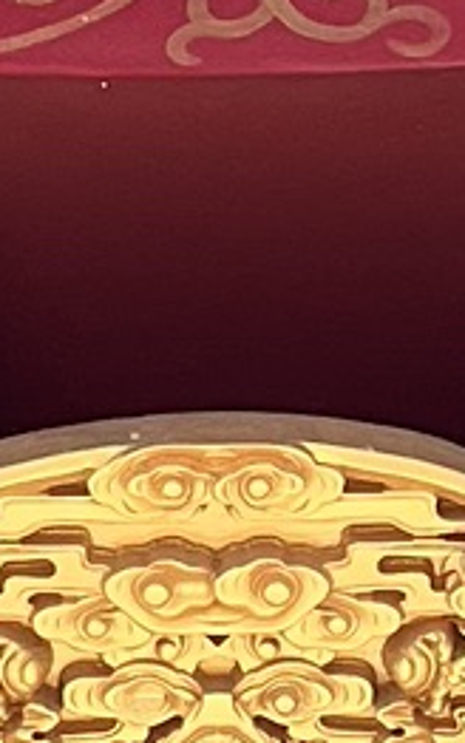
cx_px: 306
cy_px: 1563
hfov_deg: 2.1
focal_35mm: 624
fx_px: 12639
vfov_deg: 3.3
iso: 32
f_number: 2.8
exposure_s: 1/236
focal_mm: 9
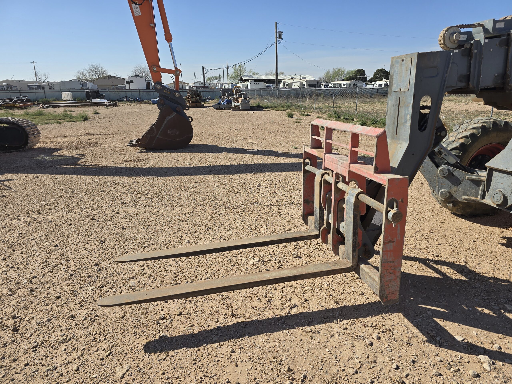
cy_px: 192
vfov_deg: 58.9
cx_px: 256
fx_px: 340
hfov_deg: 73.9
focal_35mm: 23
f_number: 1.7
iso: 12
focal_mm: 6.3
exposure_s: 1/1076
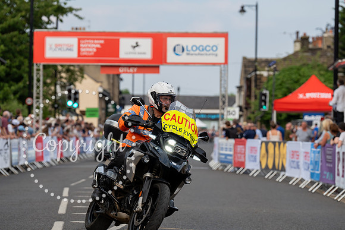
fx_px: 1390
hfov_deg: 14.2
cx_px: 172
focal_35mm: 145
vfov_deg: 9.5
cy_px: 115
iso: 500
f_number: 4.5
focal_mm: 145
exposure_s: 1/1000
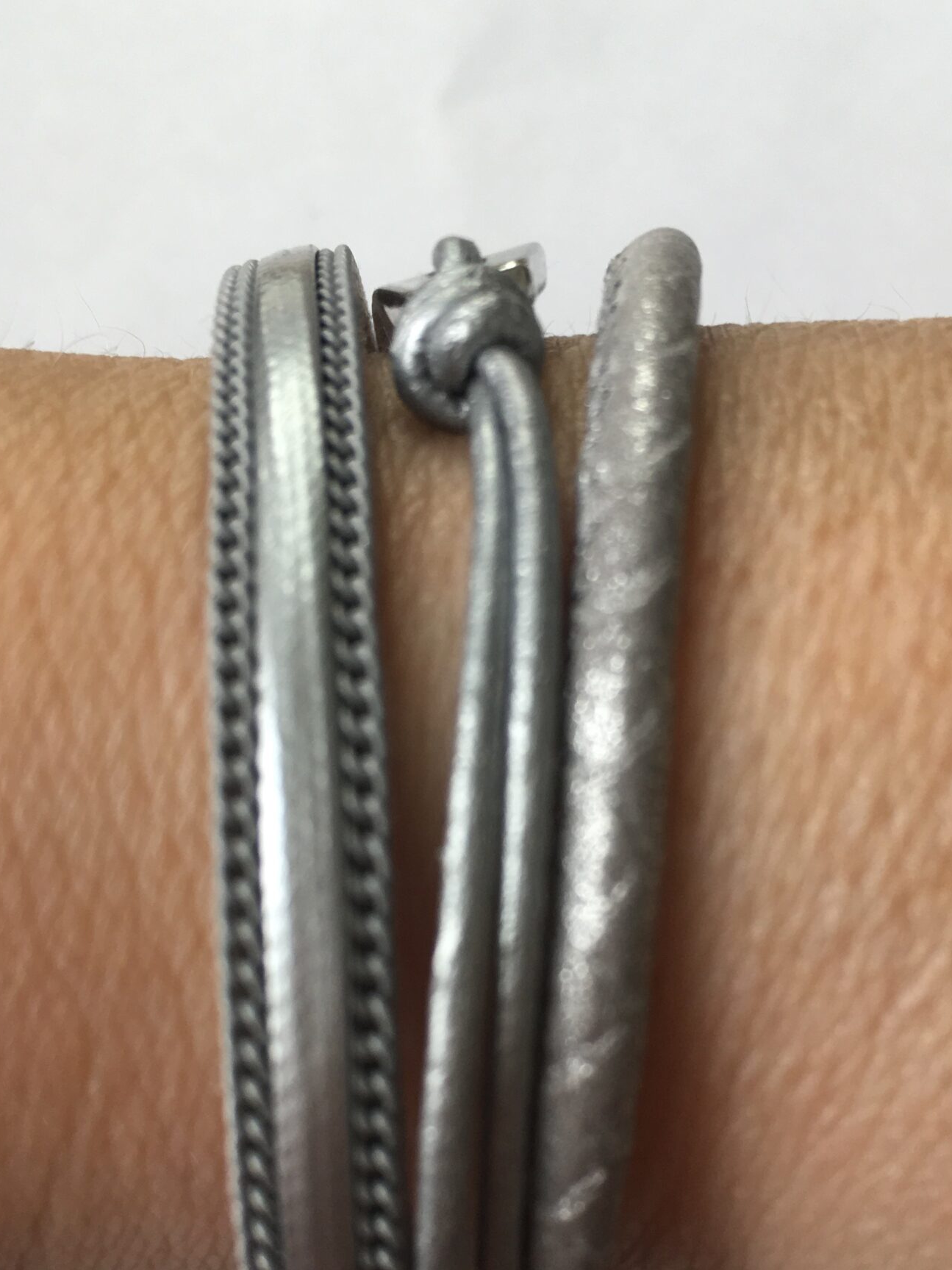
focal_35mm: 43
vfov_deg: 43.2
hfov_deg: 33.6
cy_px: 859
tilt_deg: -72.4
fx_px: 1577
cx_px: 509
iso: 32
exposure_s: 1/100
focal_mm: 4.15
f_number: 2.2
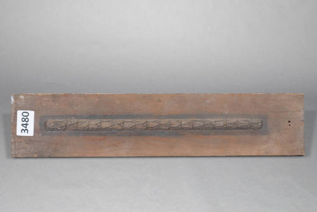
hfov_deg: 33.4
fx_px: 529
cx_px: 158
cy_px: 106
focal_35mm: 60
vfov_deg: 22.7
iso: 100
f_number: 11
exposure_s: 1/4
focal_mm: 60
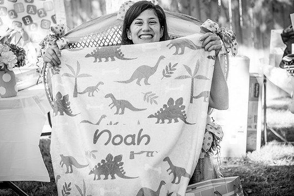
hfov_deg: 29.6
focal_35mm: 68
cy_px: 99
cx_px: 143
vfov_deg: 20.0
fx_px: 555
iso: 125
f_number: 4
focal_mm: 62
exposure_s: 1/125
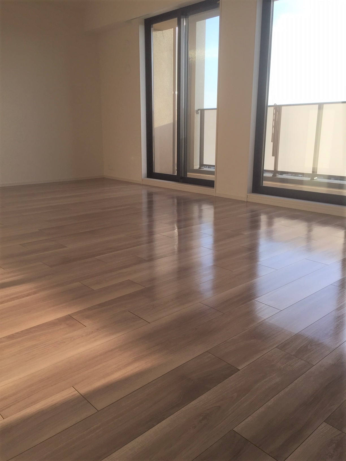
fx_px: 386
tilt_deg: -12.8
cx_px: 173
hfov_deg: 48.2
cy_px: 230
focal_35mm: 29
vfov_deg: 61.7
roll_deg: -0.1
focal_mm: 4.15
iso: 32
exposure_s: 1/321
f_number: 2.2
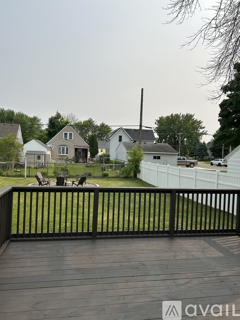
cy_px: 160
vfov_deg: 67.3
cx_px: 120
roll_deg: -2.7
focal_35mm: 26
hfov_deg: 53.0
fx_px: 240
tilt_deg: -3.7
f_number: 1.5
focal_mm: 5.7
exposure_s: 1/5882
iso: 50
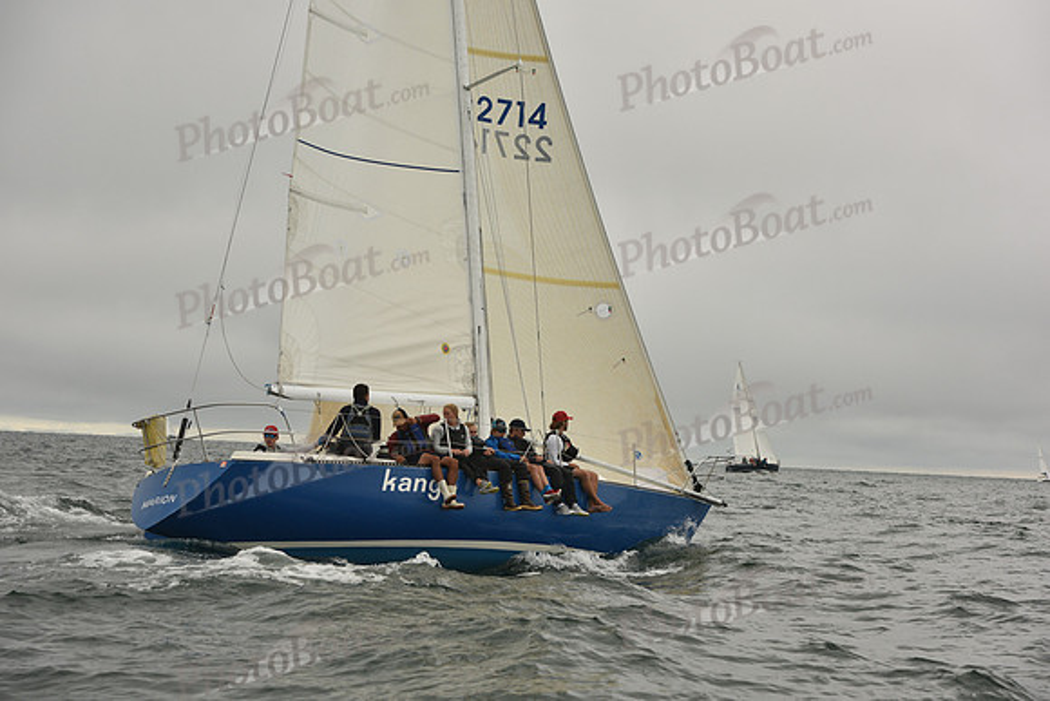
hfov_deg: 28.8
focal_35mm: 70
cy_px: 350
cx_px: 525
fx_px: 2042
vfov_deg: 19.5
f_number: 7.1
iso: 320
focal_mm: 70
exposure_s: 1/800
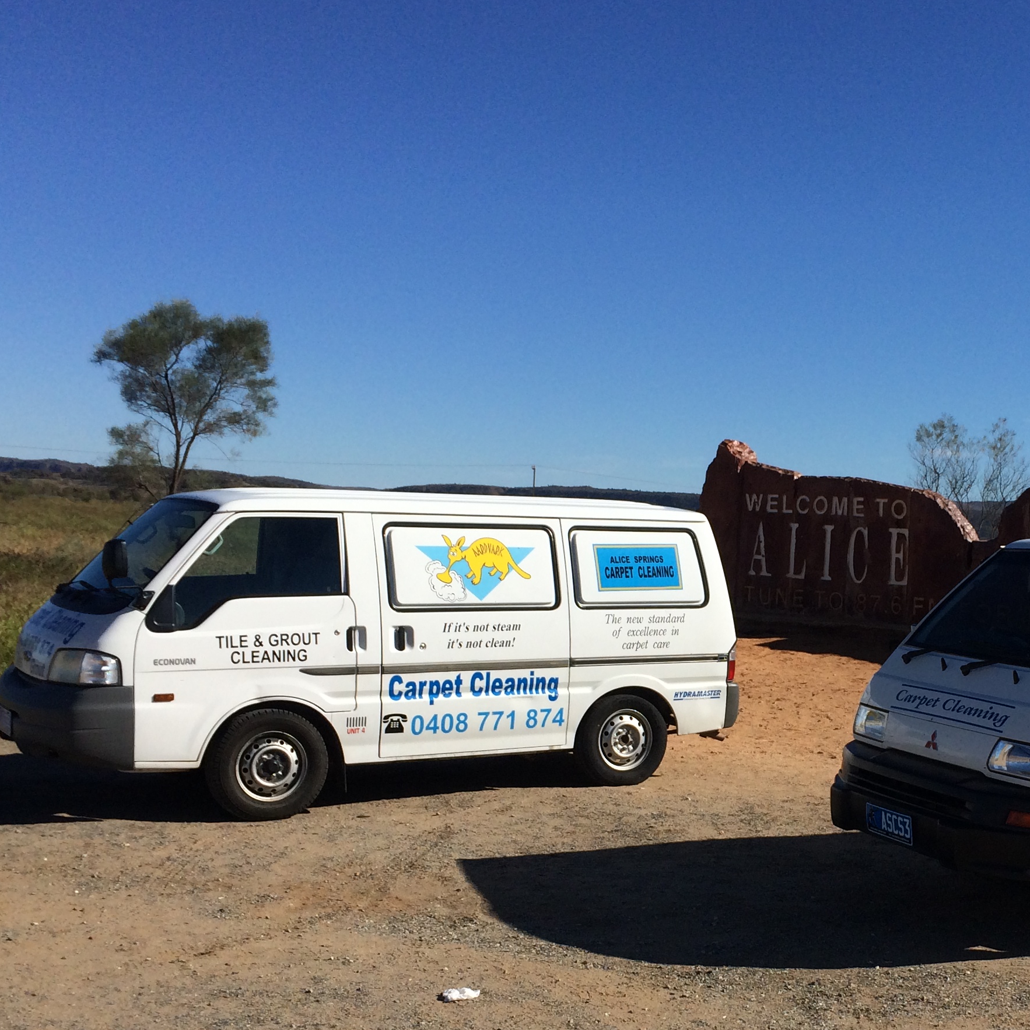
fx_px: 1650
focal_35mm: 49
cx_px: 816
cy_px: 663
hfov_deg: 33.7
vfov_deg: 34.4
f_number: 2.2
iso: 40
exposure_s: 1/4115
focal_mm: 4.12
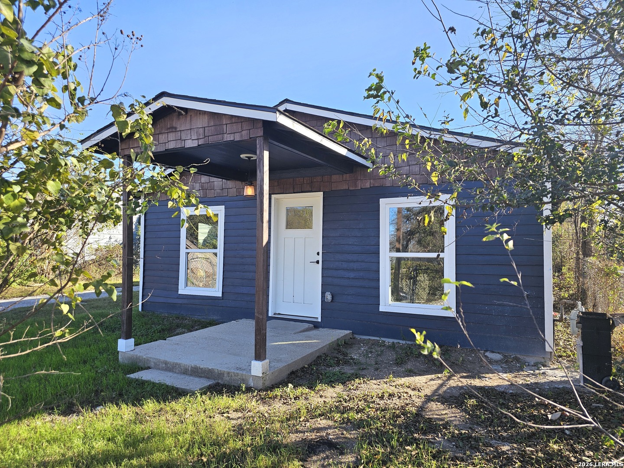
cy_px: 234
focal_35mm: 23
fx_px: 415
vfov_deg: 58.9
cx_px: 312
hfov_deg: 73.9
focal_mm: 6.3
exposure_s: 1/196
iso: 10
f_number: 1.7
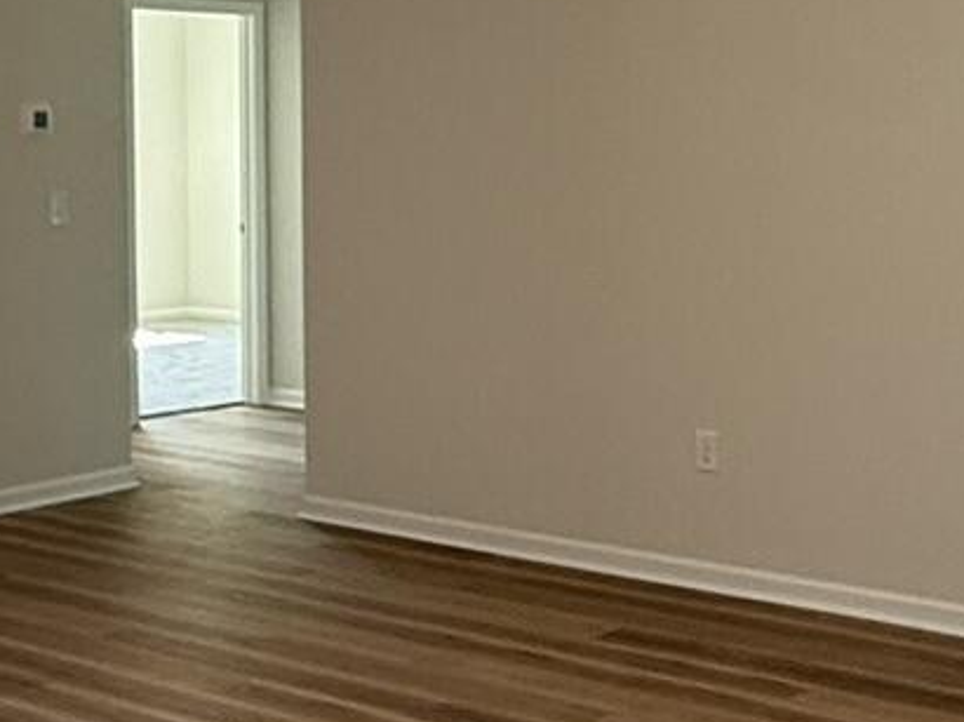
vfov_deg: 21.0
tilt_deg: -3.3
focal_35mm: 70
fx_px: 1948
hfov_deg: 27.8
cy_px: 303
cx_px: 527
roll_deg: +0.3
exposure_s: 1/120
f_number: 2.2
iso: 200
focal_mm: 2.22
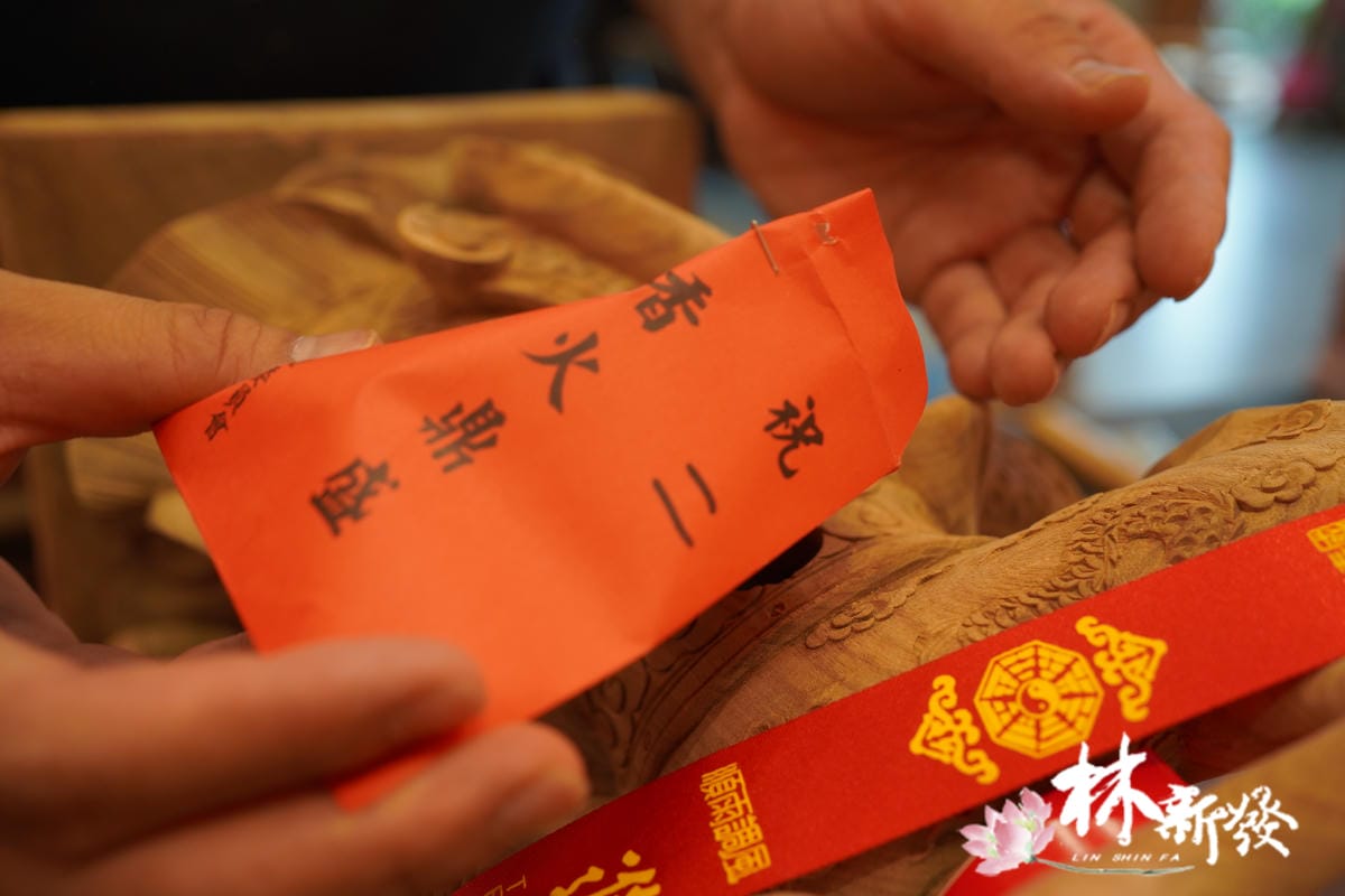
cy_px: 448
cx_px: 672
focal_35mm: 35
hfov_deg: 54.4
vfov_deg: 37.9
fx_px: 1308
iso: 1250
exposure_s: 1/200
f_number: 4.5
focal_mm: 35
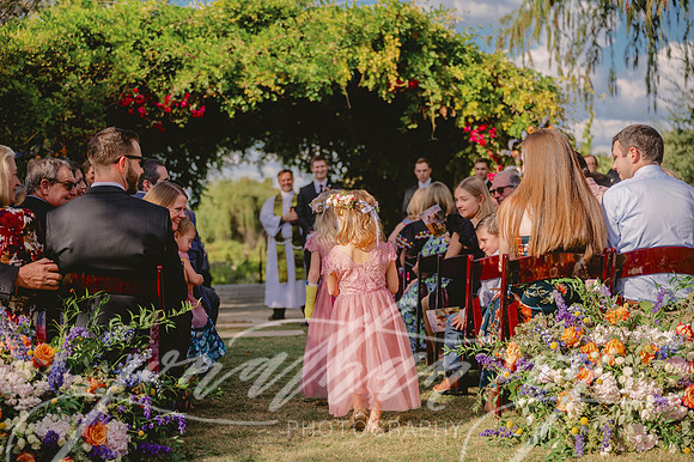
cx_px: 347
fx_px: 1098
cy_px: 231
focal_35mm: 57
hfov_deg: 35.1
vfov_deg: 23.8
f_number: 2.8
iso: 80
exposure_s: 1/1250
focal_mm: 57
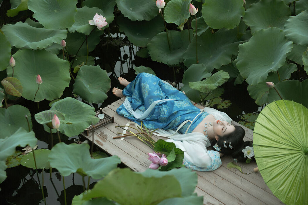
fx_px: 599
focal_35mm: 70
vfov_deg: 19.5
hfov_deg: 28.8
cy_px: 102
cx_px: 154
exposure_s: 1/800
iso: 250
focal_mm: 70
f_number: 3.2
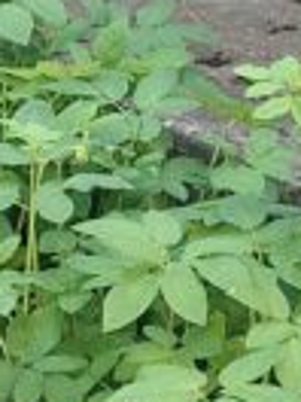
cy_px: -292
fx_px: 2064
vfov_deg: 10.5
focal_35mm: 178
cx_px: 526
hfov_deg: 8.1
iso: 64
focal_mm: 5.54
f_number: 1.8
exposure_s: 1/50
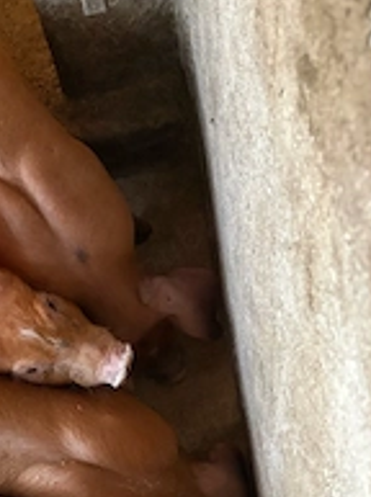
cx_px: 70
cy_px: 451
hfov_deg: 26.4
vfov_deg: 33.6
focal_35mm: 54
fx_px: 774
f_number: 1.6
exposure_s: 1/54
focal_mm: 5.96
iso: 500
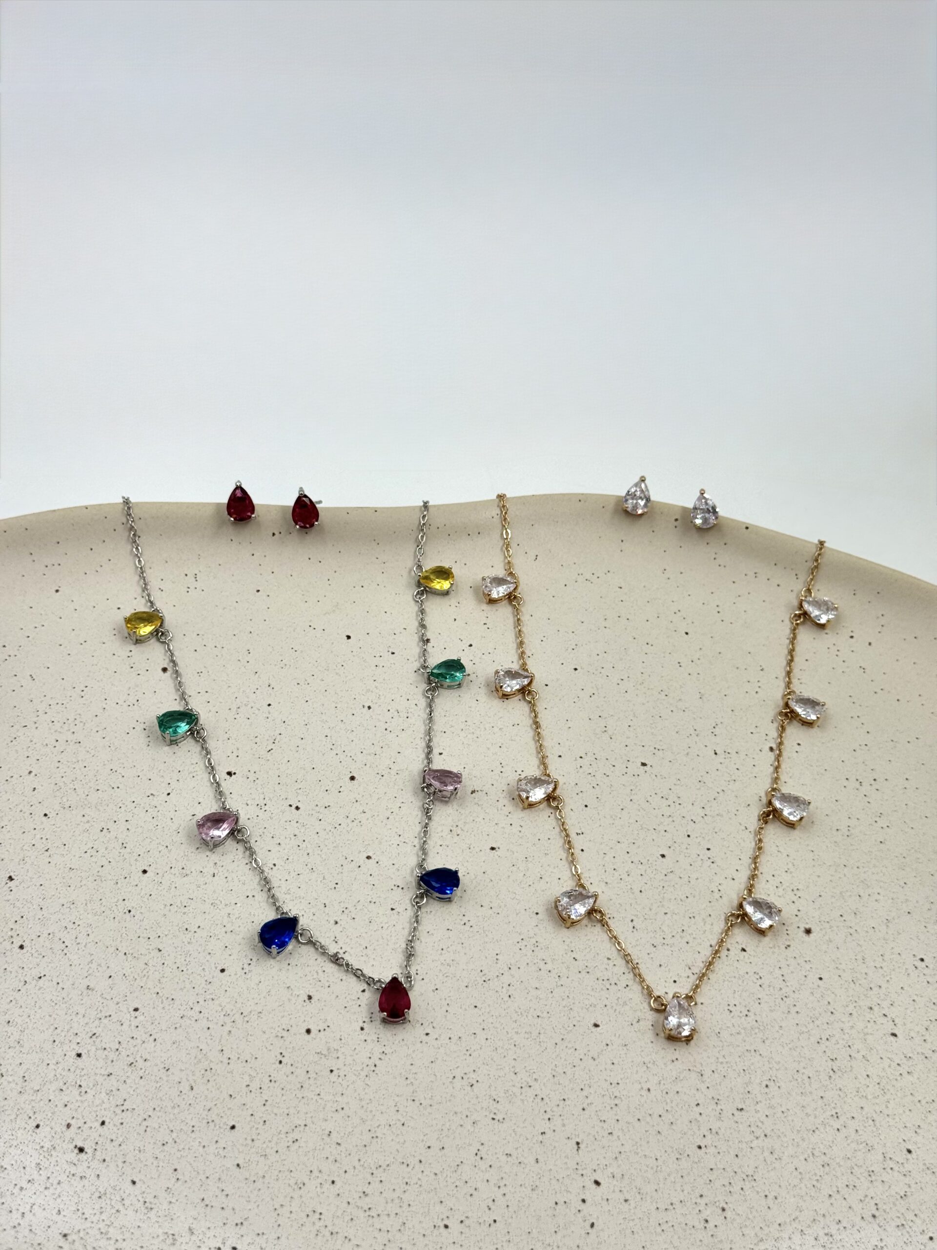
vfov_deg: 39.7
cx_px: 468
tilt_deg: -50.4
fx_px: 1732
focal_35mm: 48
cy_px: 625
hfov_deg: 30.3
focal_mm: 6.76
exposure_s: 1/1238
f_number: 1.78
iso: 64
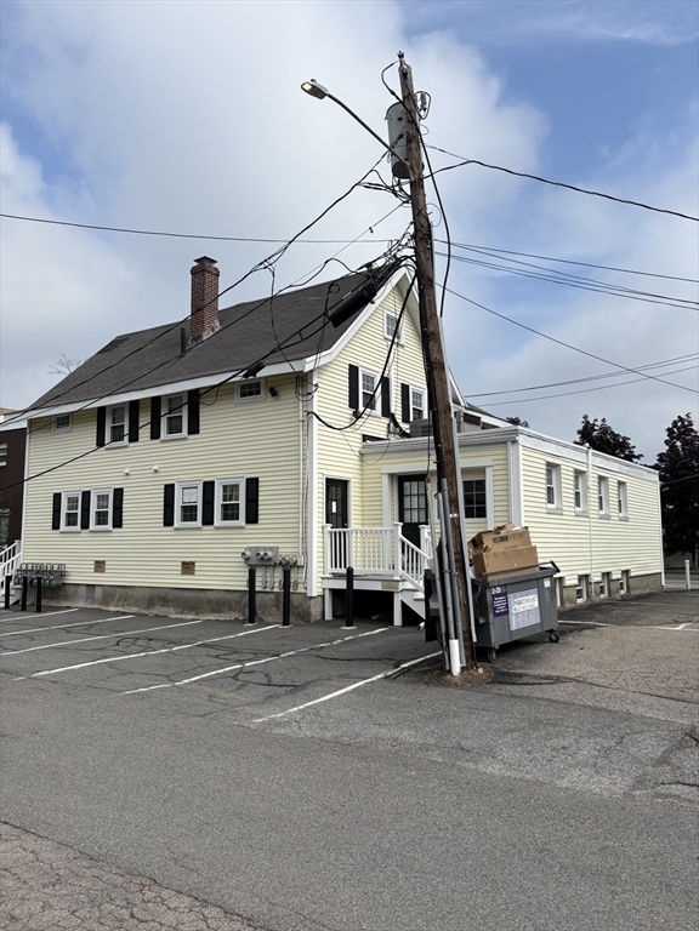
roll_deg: -0.1
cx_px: 350
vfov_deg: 67.3
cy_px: 466
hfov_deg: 53.1
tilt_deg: +6.6
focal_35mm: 26
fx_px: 700
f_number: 1.6
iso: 50
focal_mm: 5.96
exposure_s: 1/4950
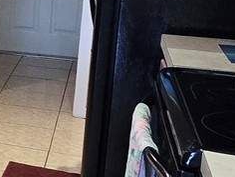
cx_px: -246
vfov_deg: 16.6
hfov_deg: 16.5
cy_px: 25
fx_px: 597
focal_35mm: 88
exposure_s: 1/60
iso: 400
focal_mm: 2.2
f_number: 2.2
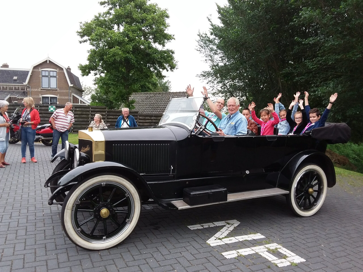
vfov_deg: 51.4
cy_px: 136
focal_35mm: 27
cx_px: 182
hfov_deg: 65.3
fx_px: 283
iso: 40
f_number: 1.9
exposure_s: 1/463
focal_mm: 2.91
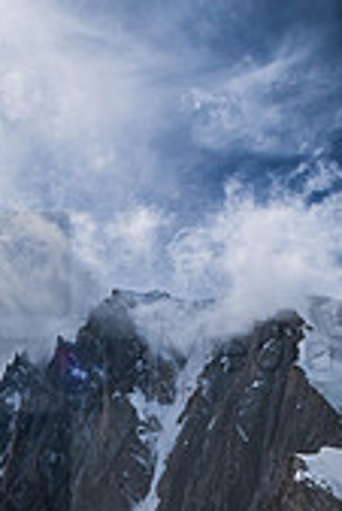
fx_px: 569
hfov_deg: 32.6
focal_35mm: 40
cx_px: 73
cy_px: 363
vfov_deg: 47.2
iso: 200
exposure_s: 1/220
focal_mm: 10
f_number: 22
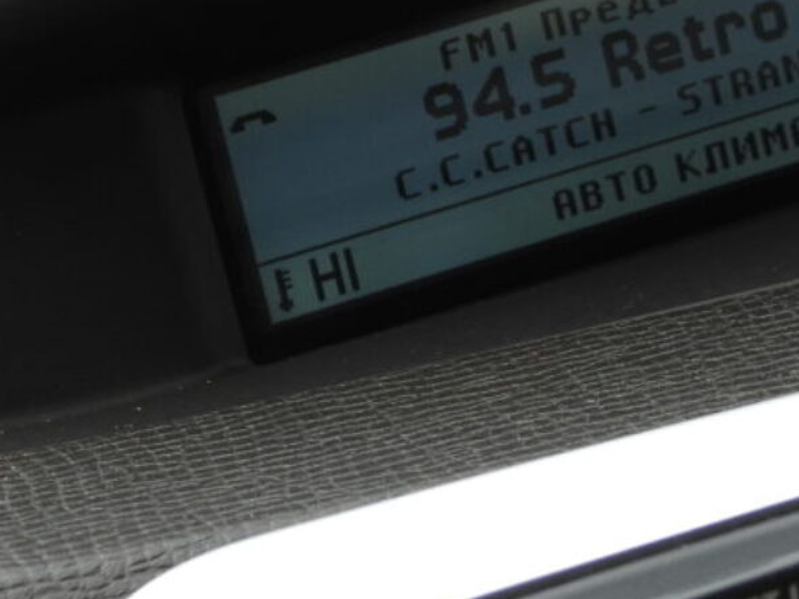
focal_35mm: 215
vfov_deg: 6.9
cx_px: 680
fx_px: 4963
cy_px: 39
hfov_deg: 9.2
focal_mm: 14.4
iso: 100
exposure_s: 1/200
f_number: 3.5
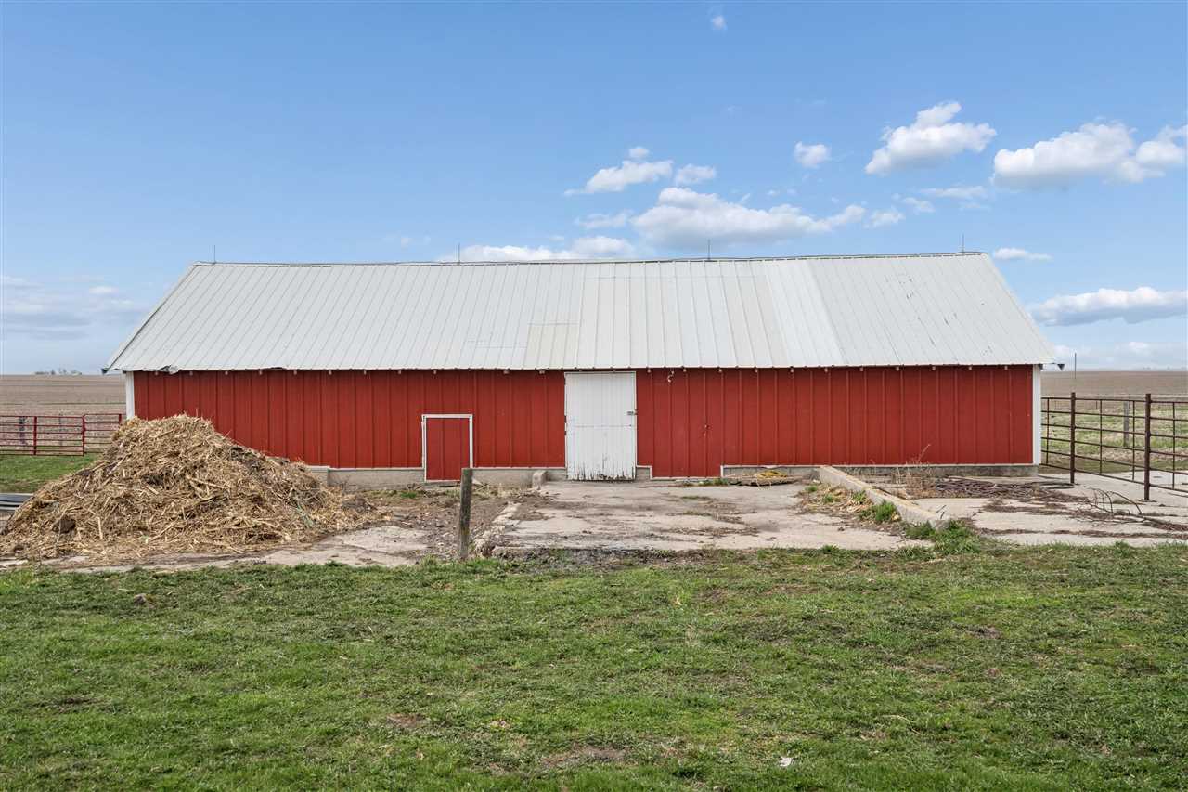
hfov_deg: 54.4
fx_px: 1155
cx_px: 594
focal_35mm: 35
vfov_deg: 37.8
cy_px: 396
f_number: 9
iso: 400
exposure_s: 1/250
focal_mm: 35
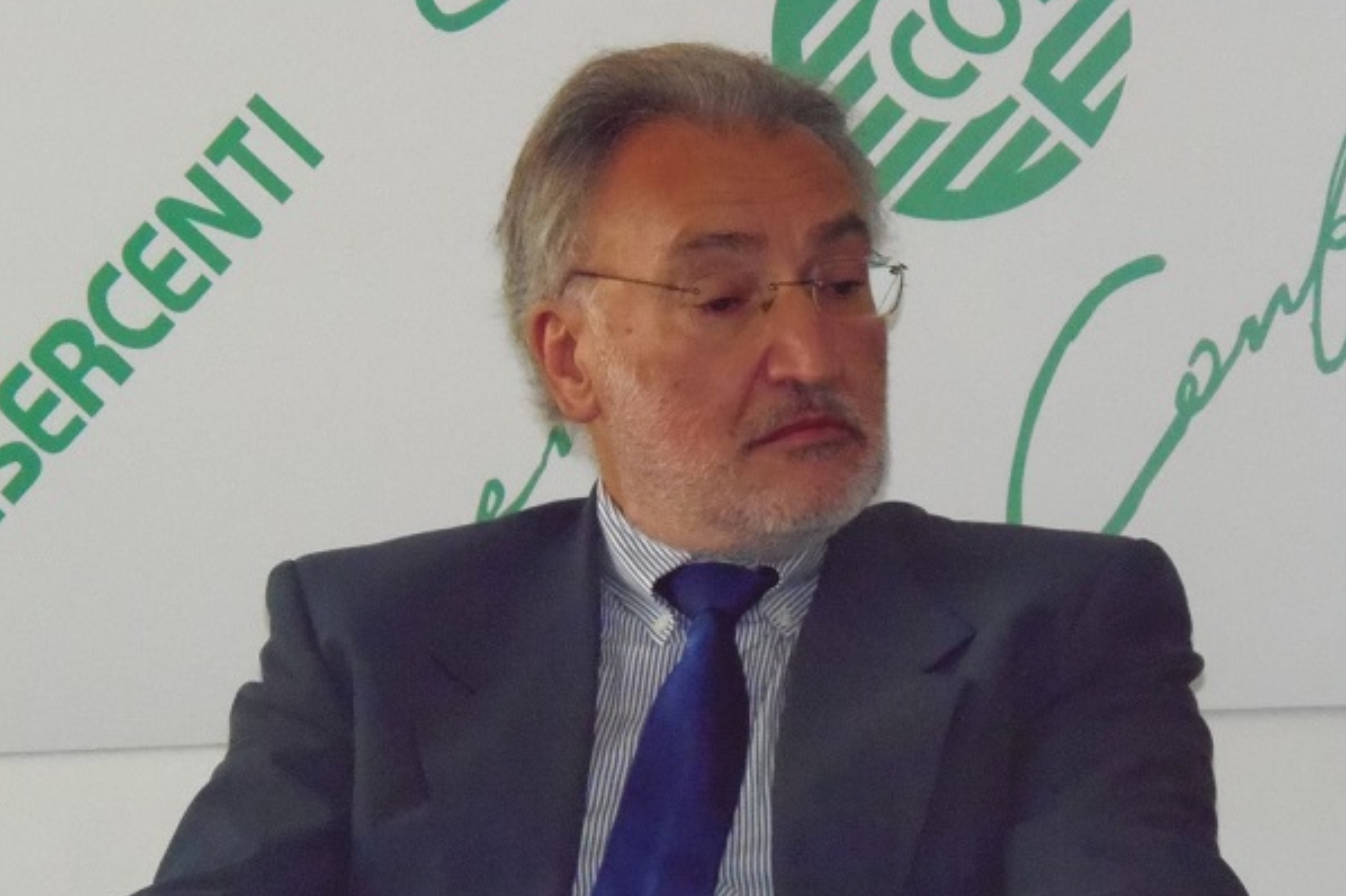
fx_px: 6203
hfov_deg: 12.4
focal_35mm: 166
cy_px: 441
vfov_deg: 8.3
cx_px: 673
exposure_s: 1/320
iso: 1600
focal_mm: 29.4
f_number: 4.8
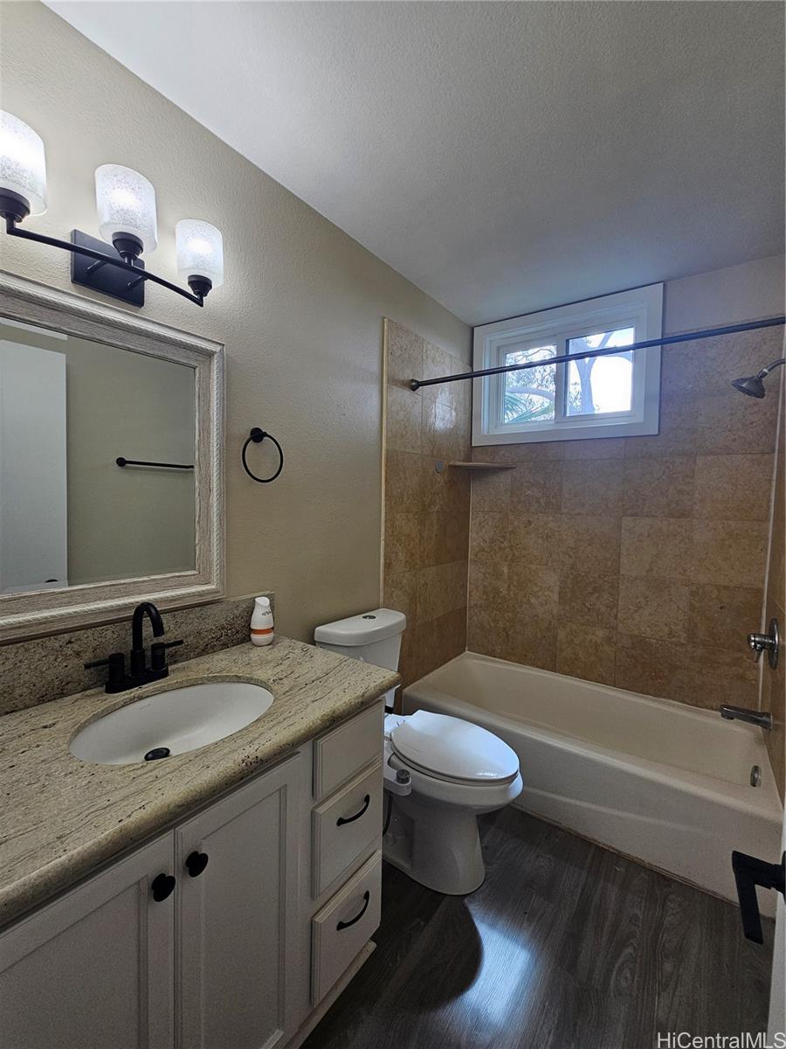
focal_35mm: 13
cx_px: 393
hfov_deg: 89.9
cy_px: 524
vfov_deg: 106.2
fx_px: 394
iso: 80
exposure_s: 1/120
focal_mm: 2.2
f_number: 2.2
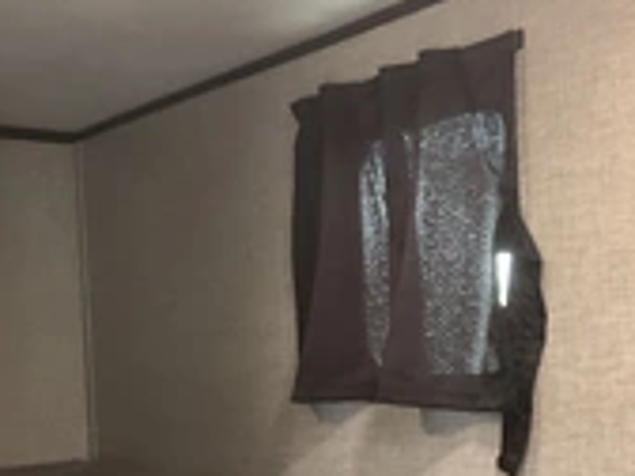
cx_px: 344
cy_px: 404
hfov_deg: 28.2
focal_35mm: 69
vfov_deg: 21.0
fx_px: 1266
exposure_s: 1/60
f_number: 1.8
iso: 200
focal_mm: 3
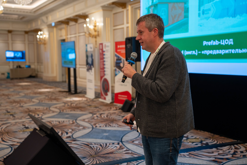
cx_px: 124
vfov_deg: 29.9
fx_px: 309
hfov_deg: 43.6
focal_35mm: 45
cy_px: 82
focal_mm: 45
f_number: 2.8
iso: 400
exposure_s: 1/200
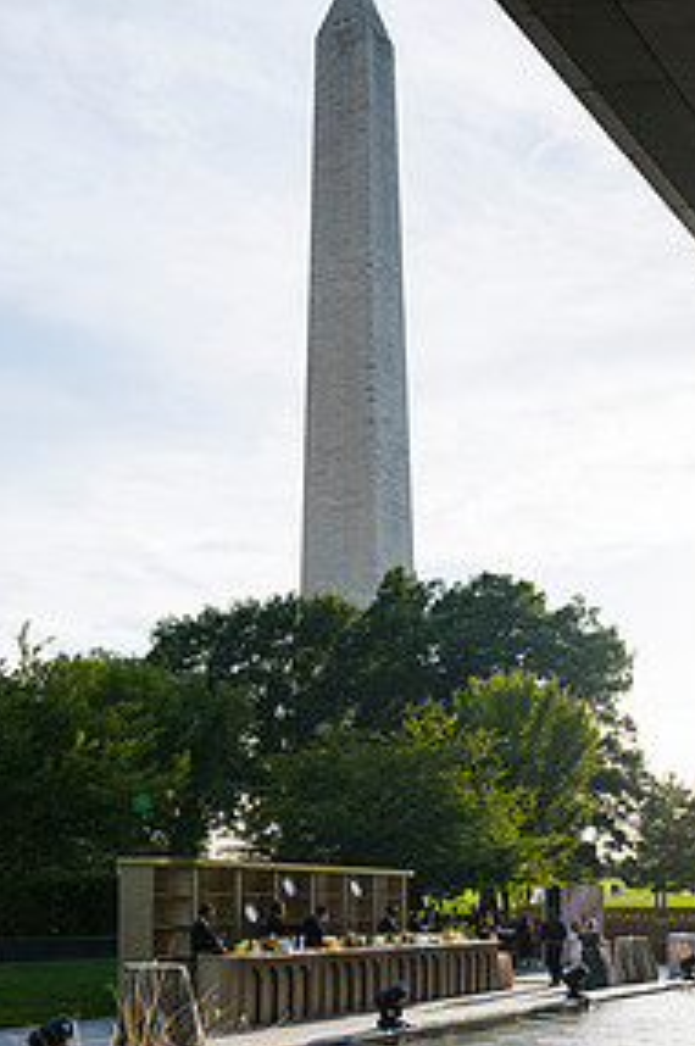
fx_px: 1509
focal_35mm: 52
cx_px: 304
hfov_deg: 25.9
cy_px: 761
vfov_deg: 37.5
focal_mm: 33
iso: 64
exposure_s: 1/800
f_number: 3.5
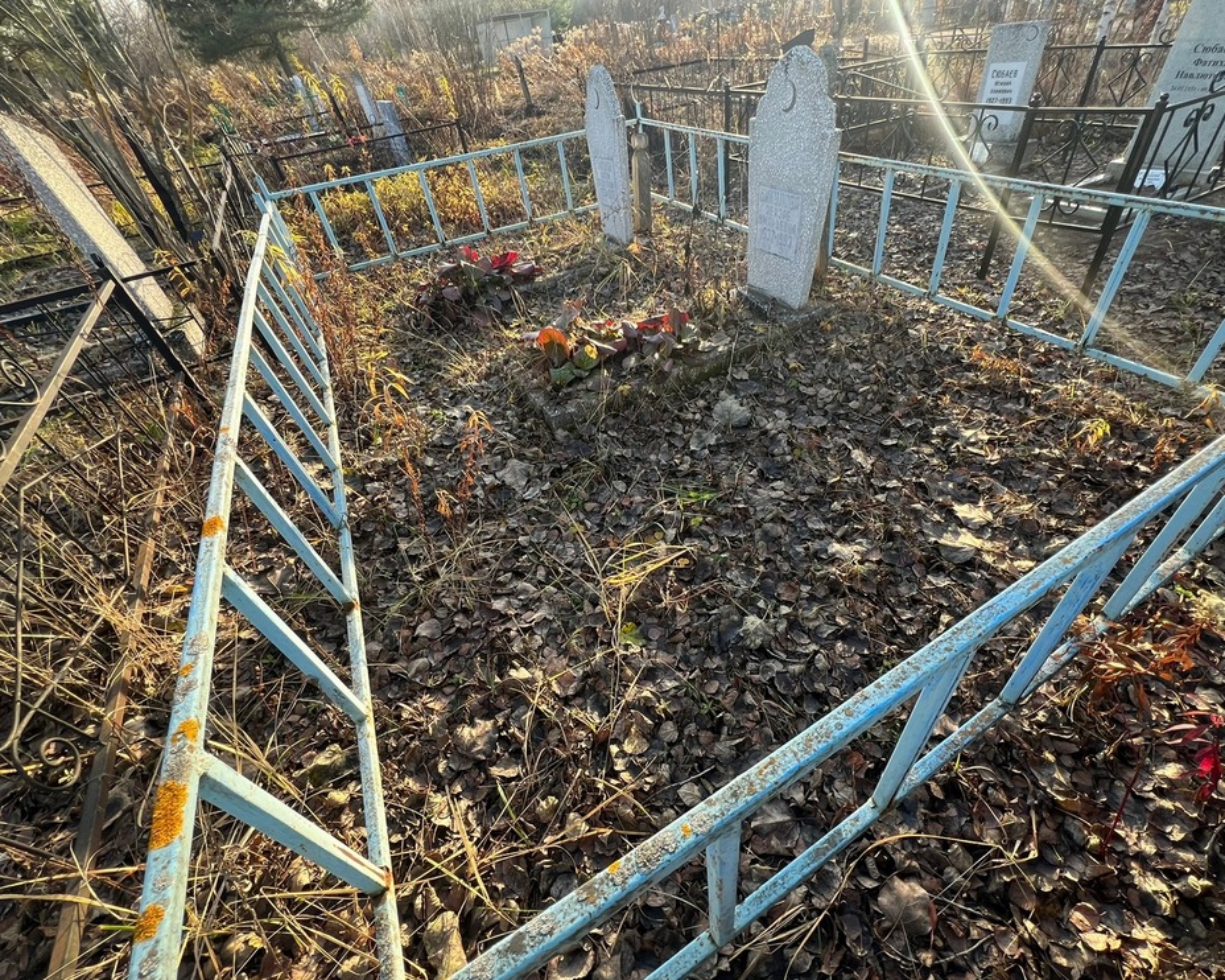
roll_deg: +2.4
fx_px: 507
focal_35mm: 14
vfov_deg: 88.0
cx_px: 647
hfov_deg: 100.6
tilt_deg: -38.2
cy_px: 493
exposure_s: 1/99
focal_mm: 1.57
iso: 32
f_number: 1.8
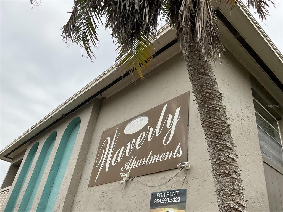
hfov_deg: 61.7
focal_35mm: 29
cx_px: 142
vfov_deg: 48.2
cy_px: 106
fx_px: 237
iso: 16
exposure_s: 1/1577
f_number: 1.8
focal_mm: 3
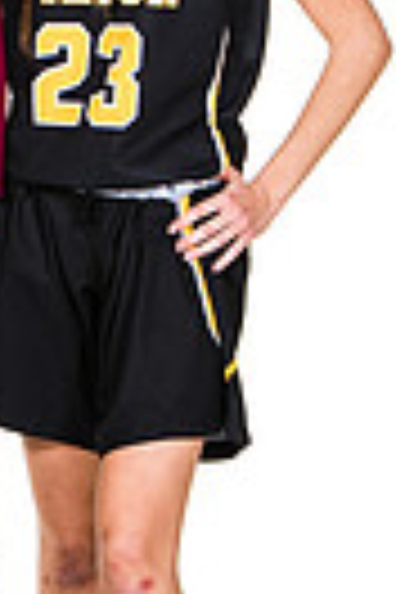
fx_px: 6913
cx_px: 32
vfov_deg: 4.9
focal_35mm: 419
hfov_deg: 3.3
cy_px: 171
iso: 200
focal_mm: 82
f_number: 6.3
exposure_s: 1/160
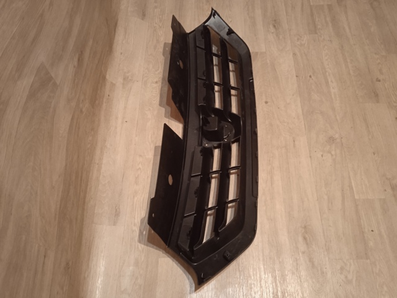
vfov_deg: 49.7
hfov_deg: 63.4
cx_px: 198
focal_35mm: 28
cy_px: 149
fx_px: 321
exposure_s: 1/14.3
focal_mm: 3.43
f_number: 2.2
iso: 945
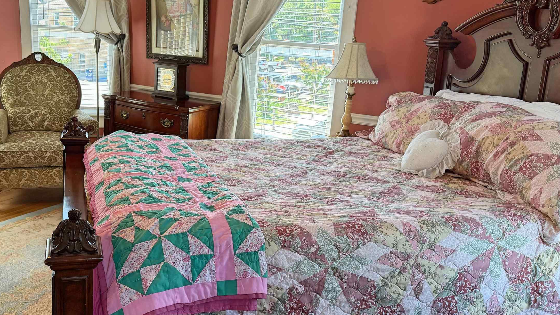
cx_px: 187
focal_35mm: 37
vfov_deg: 32.0
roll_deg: -1.5
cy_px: 146
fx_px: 549
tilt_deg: -13.9
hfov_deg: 53.0
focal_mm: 6.76
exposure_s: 1/198
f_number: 1.78
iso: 125
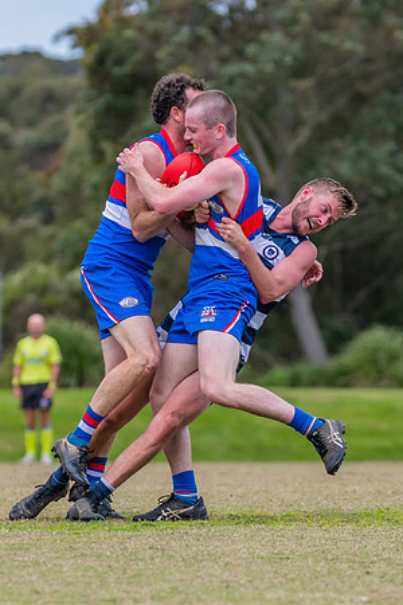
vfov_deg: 5.3
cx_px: 218
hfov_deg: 3.6
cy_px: 309
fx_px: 6479
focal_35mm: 386
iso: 800
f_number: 5
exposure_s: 1/2000
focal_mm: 220
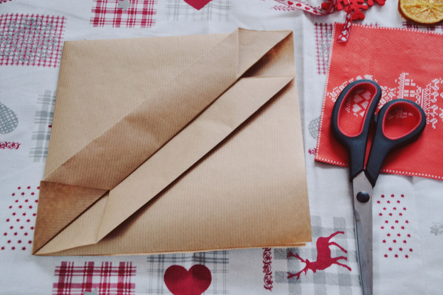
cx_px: 222
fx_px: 738
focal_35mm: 60
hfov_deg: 33.4
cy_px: 148
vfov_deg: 22.6
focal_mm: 40
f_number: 4.5
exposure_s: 1/15
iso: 900
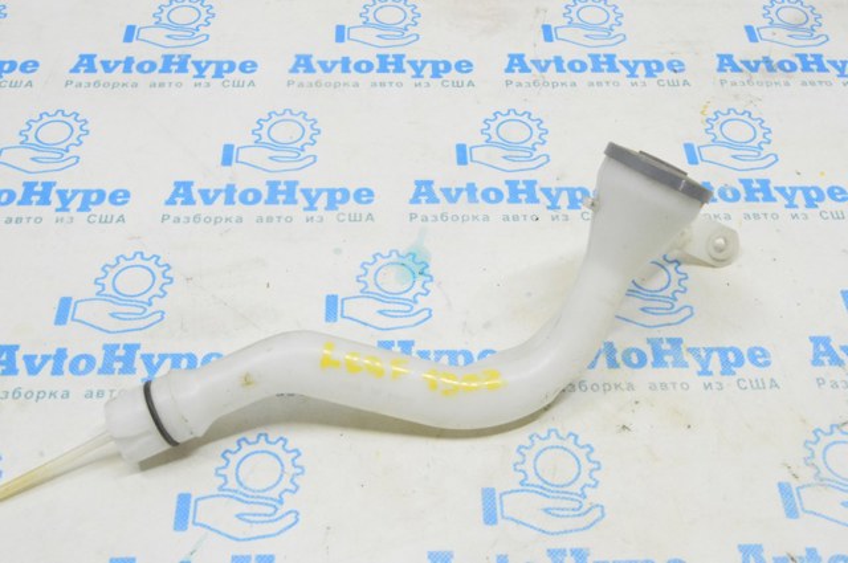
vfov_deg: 31.8
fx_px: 988
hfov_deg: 46.5
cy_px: 282
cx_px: 424
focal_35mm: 42
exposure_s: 1/20
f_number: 20
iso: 6400
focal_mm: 28
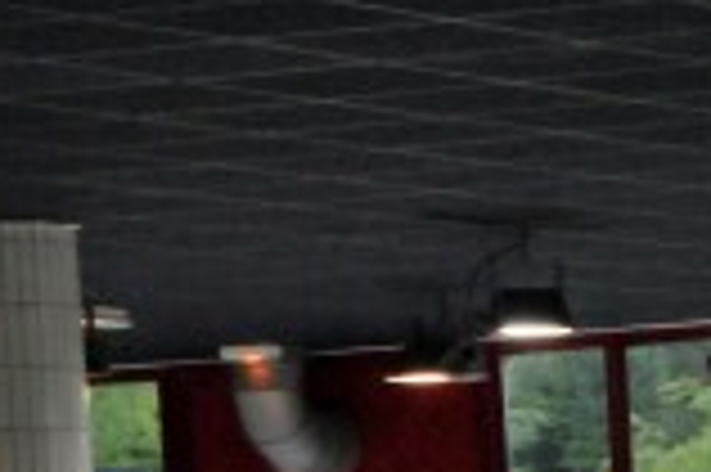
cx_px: 1224
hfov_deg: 7.6
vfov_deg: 5.1
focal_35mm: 265
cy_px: 793
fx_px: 5228
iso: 3200
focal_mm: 40
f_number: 7.1
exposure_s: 1/200
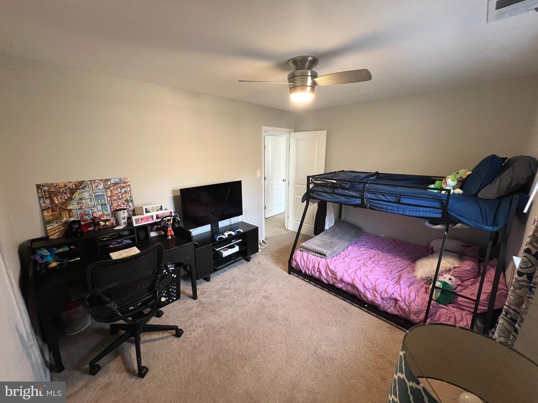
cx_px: 269
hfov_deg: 106.2
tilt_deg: -13.3
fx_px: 202
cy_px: 202
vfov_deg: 89.9
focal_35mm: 13
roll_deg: +0.0
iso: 400
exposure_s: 1/60
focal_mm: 1.57
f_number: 1.8
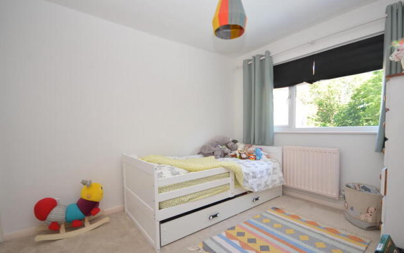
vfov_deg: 71.1
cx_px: 199
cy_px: 138
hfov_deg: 97.8
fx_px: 176
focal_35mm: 16
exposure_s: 1/60
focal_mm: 10
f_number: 4
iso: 320
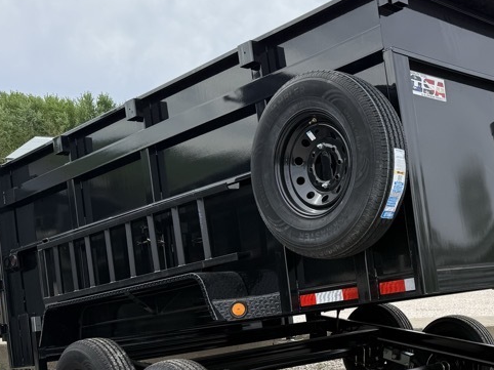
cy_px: 263
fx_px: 727
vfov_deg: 28.2
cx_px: 453
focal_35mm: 51
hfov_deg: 35.1
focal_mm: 6.76
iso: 80
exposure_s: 1/2703
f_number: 1.78
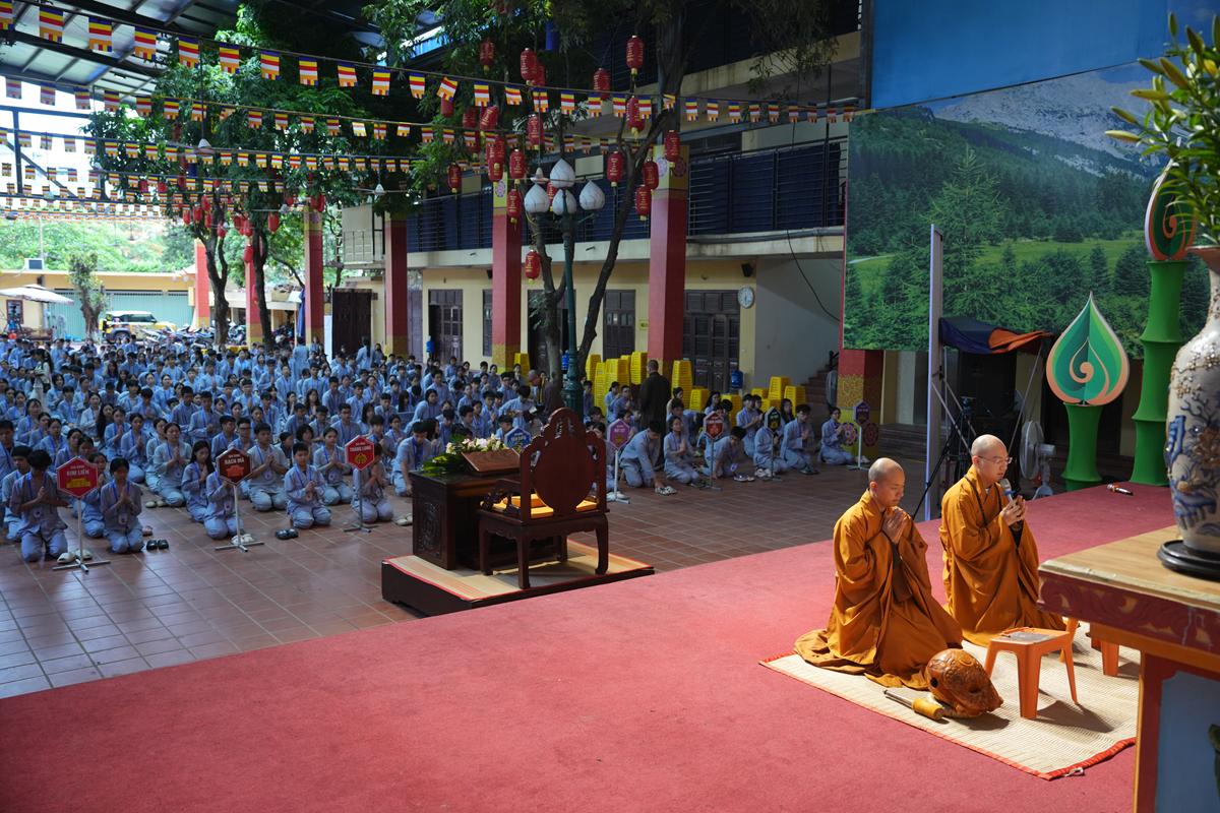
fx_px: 1050
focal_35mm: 31
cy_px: 406
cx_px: 610
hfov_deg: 60.3
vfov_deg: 42.3
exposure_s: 1/125
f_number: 3.2
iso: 1000
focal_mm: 31
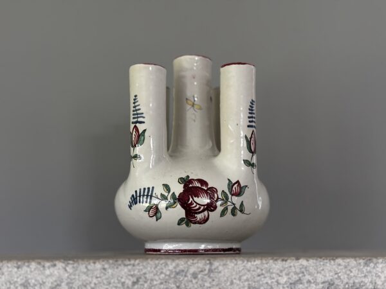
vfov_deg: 28.0
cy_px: 144
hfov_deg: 36.8
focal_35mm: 52
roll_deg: -0.5
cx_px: 193
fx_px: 580
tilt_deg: +9.8
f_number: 1.6
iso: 320
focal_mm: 5.96
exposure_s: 1/30
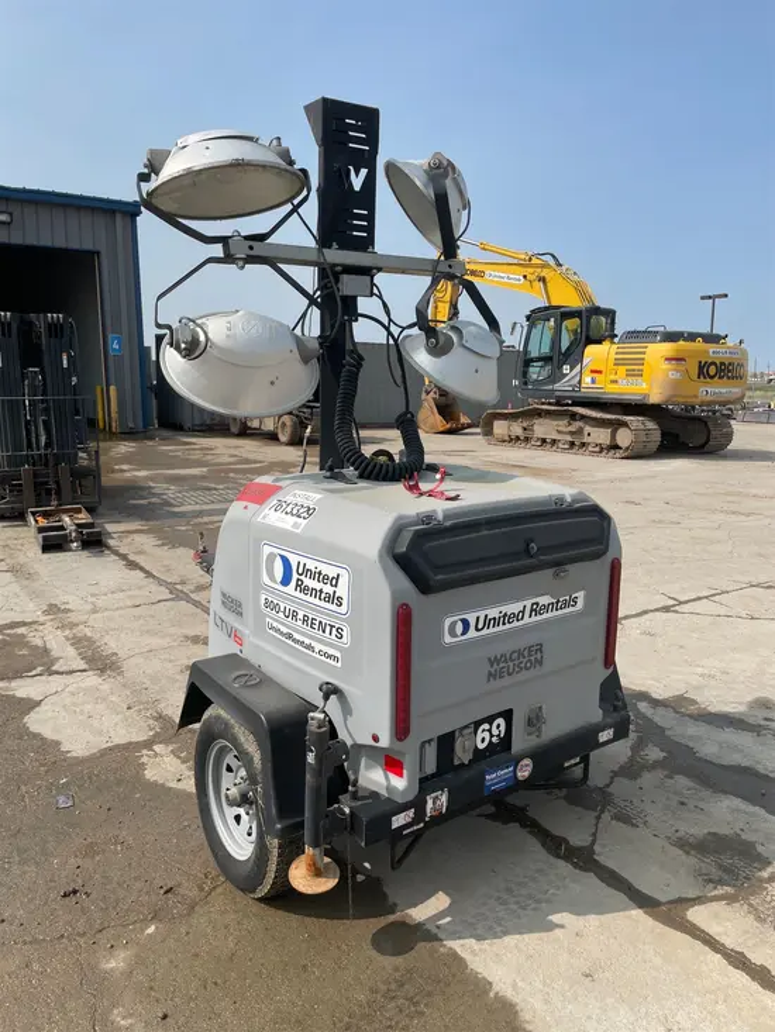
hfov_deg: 53.1
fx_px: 776
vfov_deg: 67.3
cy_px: 516
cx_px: 388
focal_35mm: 26
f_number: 1.6
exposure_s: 1/4000
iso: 32
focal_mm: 4.2
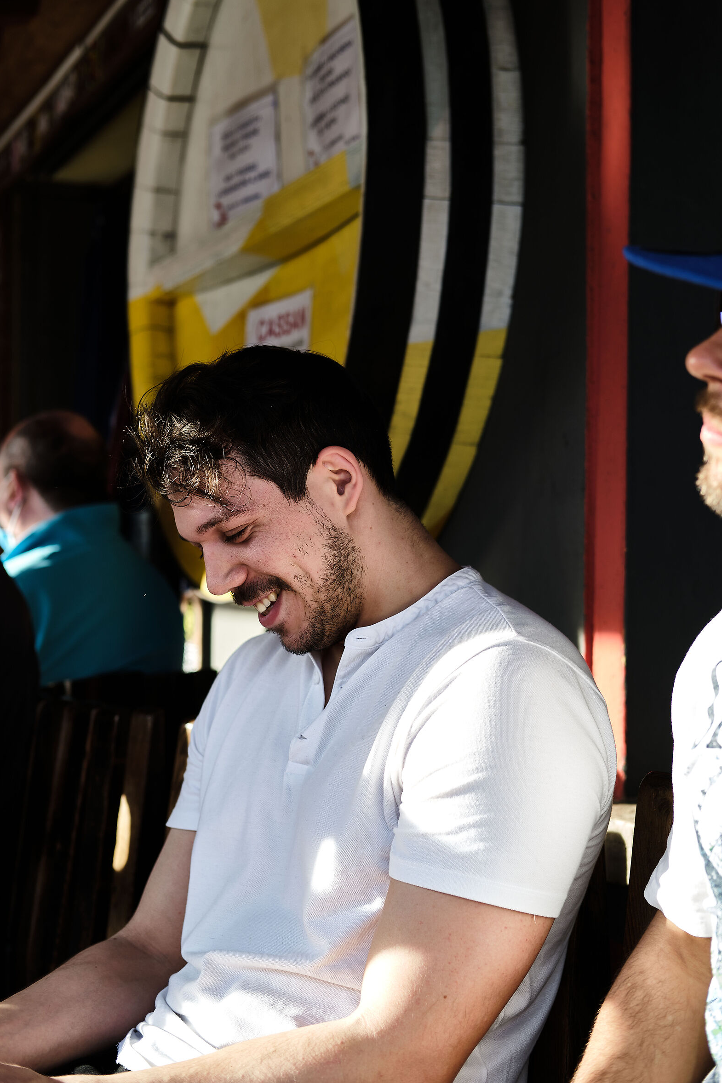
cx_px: 367
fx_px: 1625
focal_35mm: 54
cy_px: 547
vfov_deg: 36.9
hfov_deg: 25.1
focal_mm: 35
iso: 80
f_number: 2.8
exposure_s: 1/250
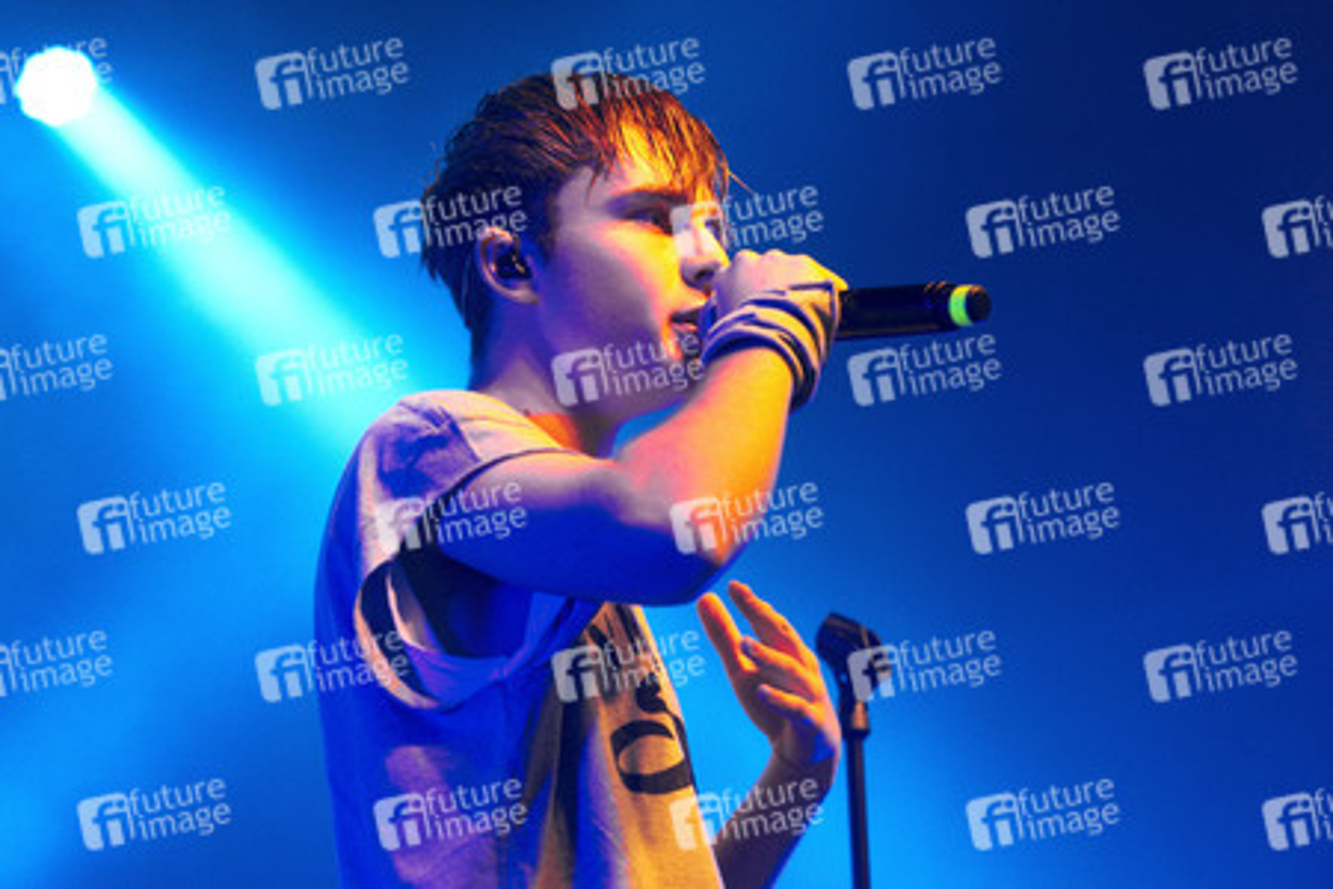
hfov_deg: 22.1
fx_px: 3406
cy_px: 444
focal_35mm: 92
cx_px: 666
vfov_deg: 14.9
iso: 3200
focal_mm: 92
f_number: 4
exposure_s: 1/400
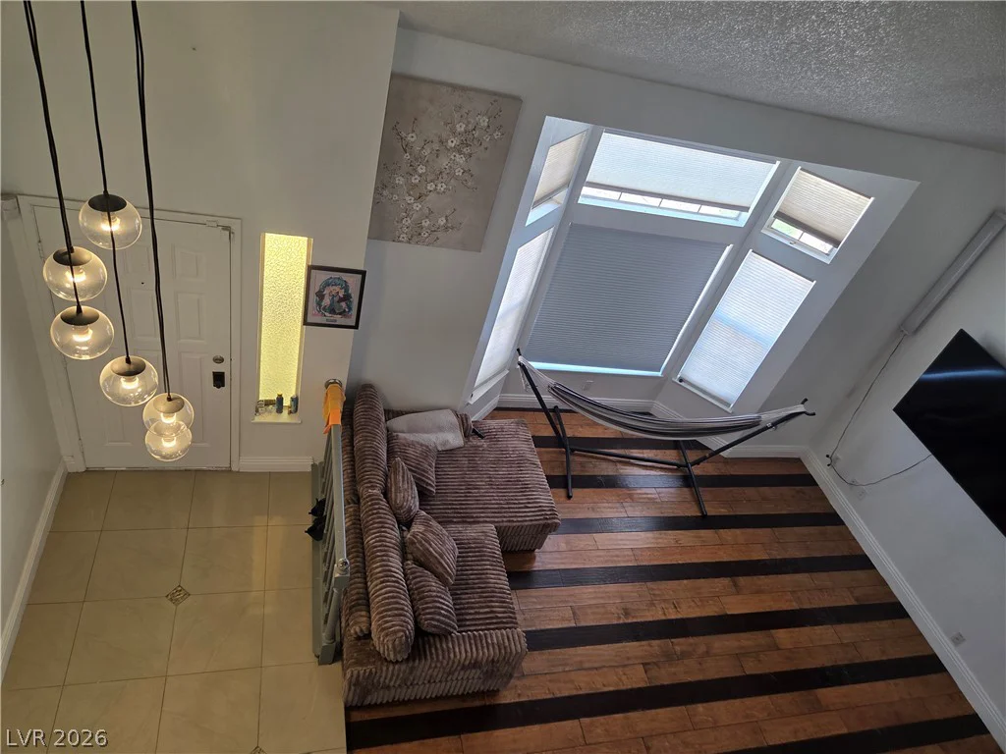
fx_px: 668
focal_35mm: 23
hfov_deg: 73.9
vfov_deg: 58.9
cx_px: 503
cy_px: 377
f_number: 1.8
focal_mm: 5.4
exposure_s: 1/120
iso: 100
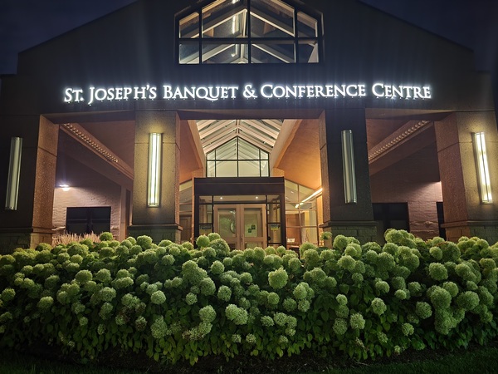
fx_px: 374
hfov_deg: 67.3
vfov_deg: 53.1
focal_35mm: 26
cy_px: 187
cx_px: 249
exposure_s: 1/10
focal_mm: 5.4
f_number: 1.8
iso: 200
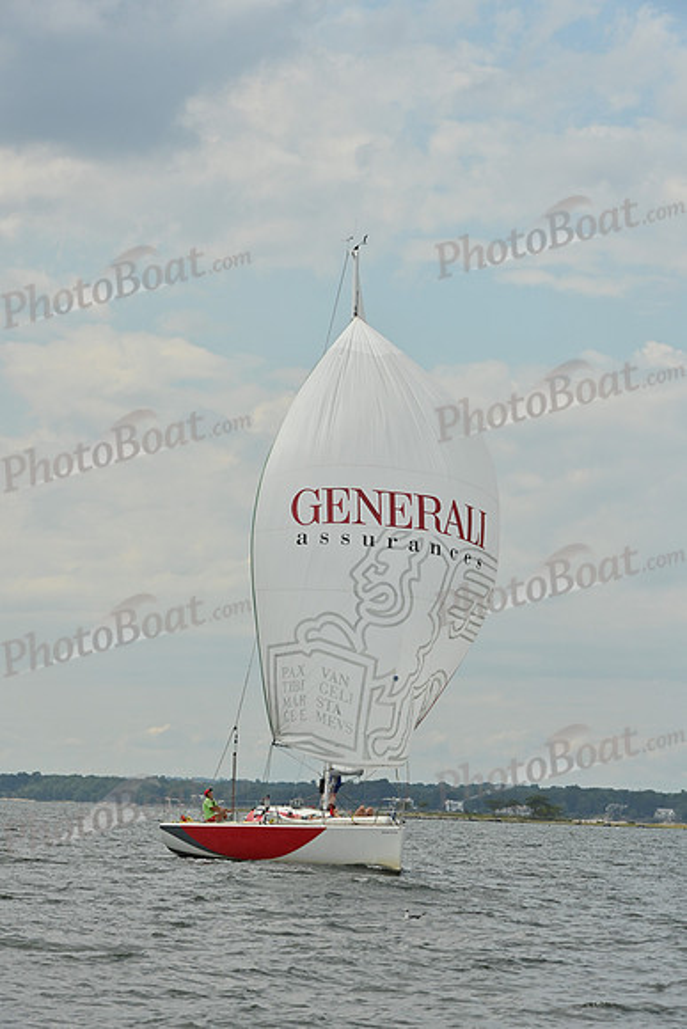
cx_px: 344
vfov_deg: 12.8
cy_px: 514
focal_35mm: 160
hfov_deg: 8.6
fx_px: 4577
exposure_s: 1/800
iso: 320
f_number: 13
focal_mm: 160
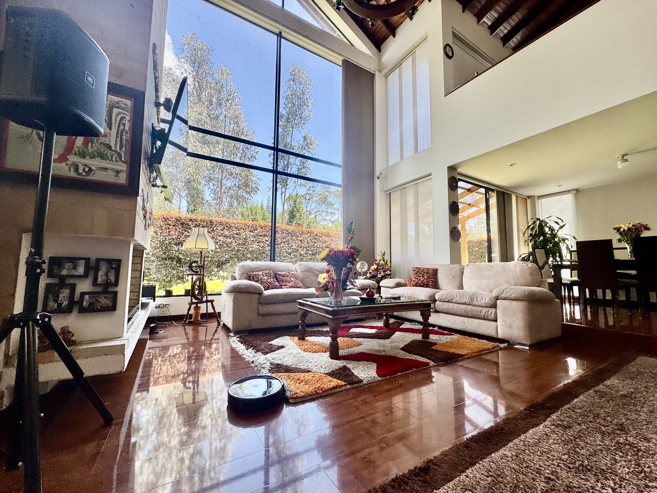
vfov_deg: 85.7
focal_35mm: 14
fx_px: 266
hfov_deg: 102.1
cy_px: 246
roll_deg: -1.8
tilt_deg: +5.2
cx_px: 328
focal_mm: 2.22
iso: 40
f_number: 2.2
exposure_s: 1/177
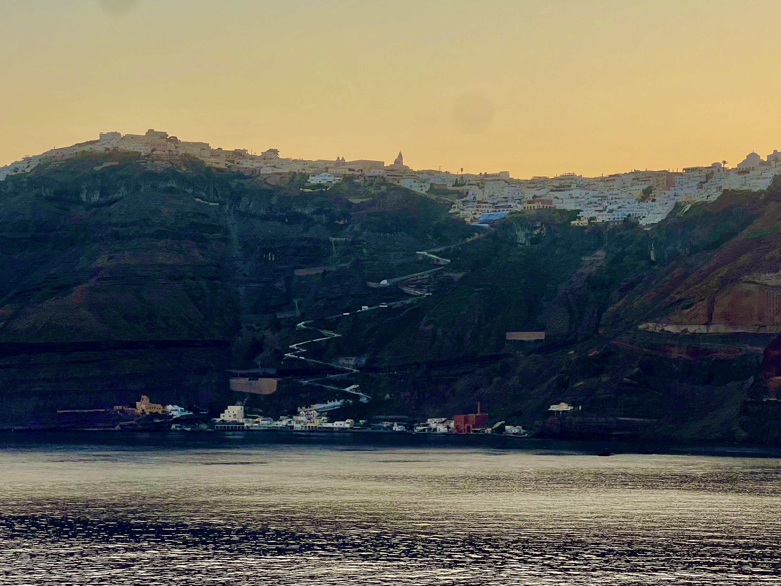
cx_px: 457
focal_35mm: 102
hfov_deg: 19.2
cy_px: 292
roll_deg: -1.2
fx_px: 2301
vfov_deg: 14.5
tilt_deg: +3.5
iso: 32
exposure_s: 1/410
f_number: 2.8
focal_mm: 9
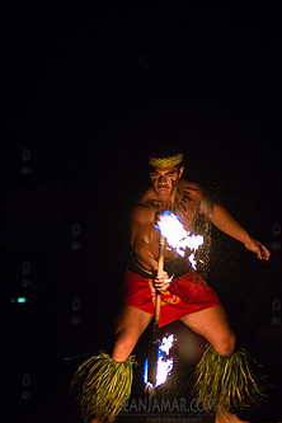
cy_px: 299
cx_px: 194
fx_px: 3078
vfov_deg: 7.9
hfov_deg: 5.2
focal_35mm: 262
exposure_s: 1/400
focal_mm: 112
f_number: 2.8
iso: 4000
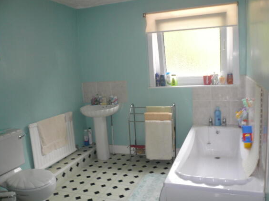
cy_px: 99
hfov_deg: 61.7
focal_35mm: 29
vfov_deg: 48.2
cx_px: 135
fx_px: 225
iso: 125
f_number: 2.8
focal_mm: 4.6
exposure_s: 1/50
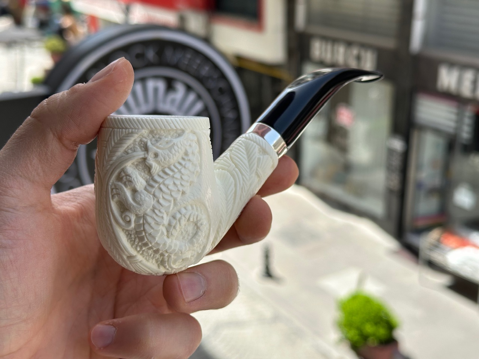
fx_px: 664
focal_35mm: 48
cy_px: 180
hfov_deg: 39.7
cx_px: 240
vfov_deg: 30.3
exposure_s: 1/1541
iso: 64
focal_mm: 6.86
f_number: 1.78
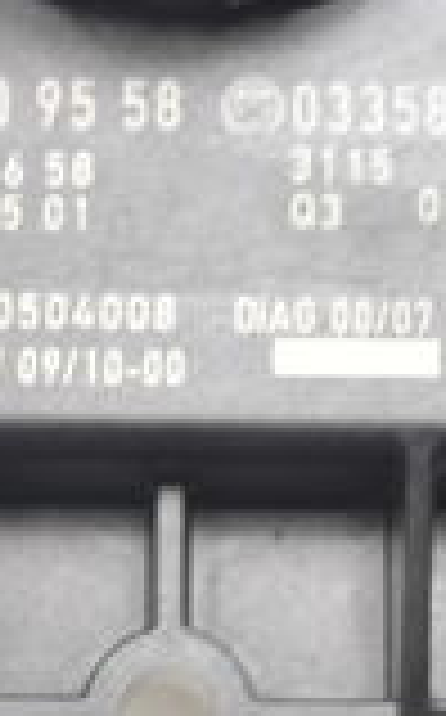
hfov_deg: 5.5
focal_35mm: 236
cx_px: 167
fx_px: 4602
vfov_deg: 8.8
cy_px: -108
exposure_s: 1/25
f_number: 4
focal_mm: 24
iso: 100
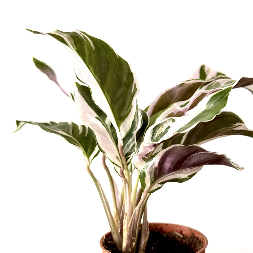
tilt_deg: -6.3
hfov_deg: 40.4
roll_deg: -0.3
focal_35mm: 41
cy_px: 148
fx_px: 339
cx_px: 171
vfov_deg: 40.8
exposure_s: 1/60
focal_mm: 6.76
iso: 320
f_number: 1.78
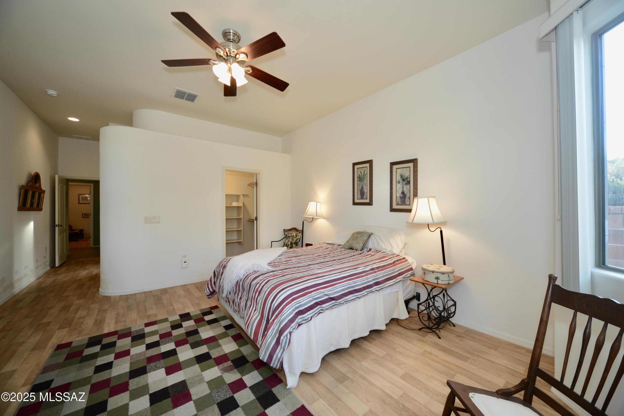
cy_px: 208
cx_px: 312
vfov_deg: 90.0
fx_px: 208
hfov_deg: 112.6
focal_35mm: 12
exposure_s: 1/60
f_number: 7.1
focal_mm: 12
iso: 800
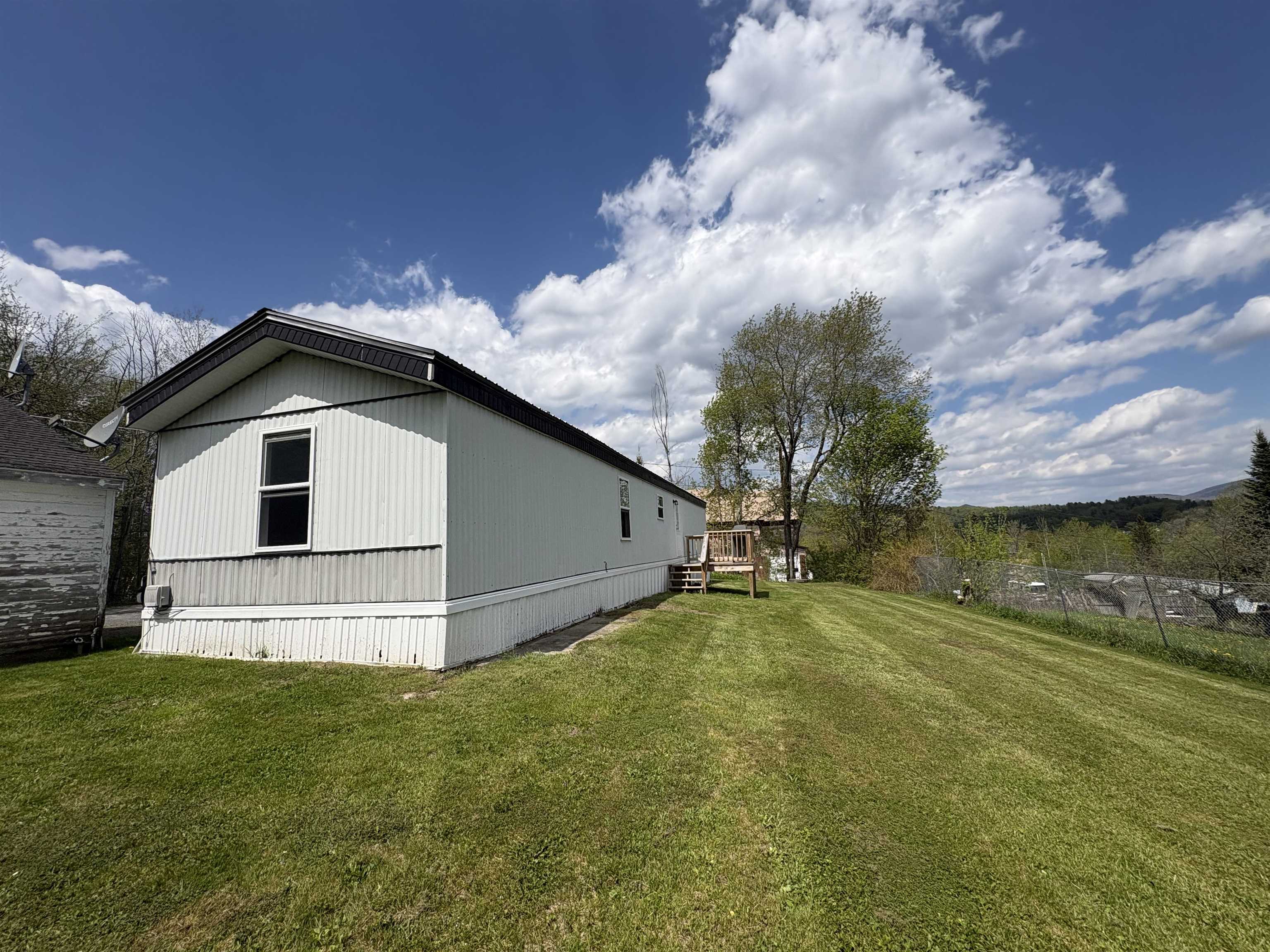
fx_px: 514
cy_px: 476
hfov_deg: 102.1
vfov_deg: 85.7
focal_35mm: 14
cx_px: 635
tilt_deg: +8.3
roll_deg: +2.5
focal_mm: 2.22
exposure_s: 1/4132
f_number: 2.2
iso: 50
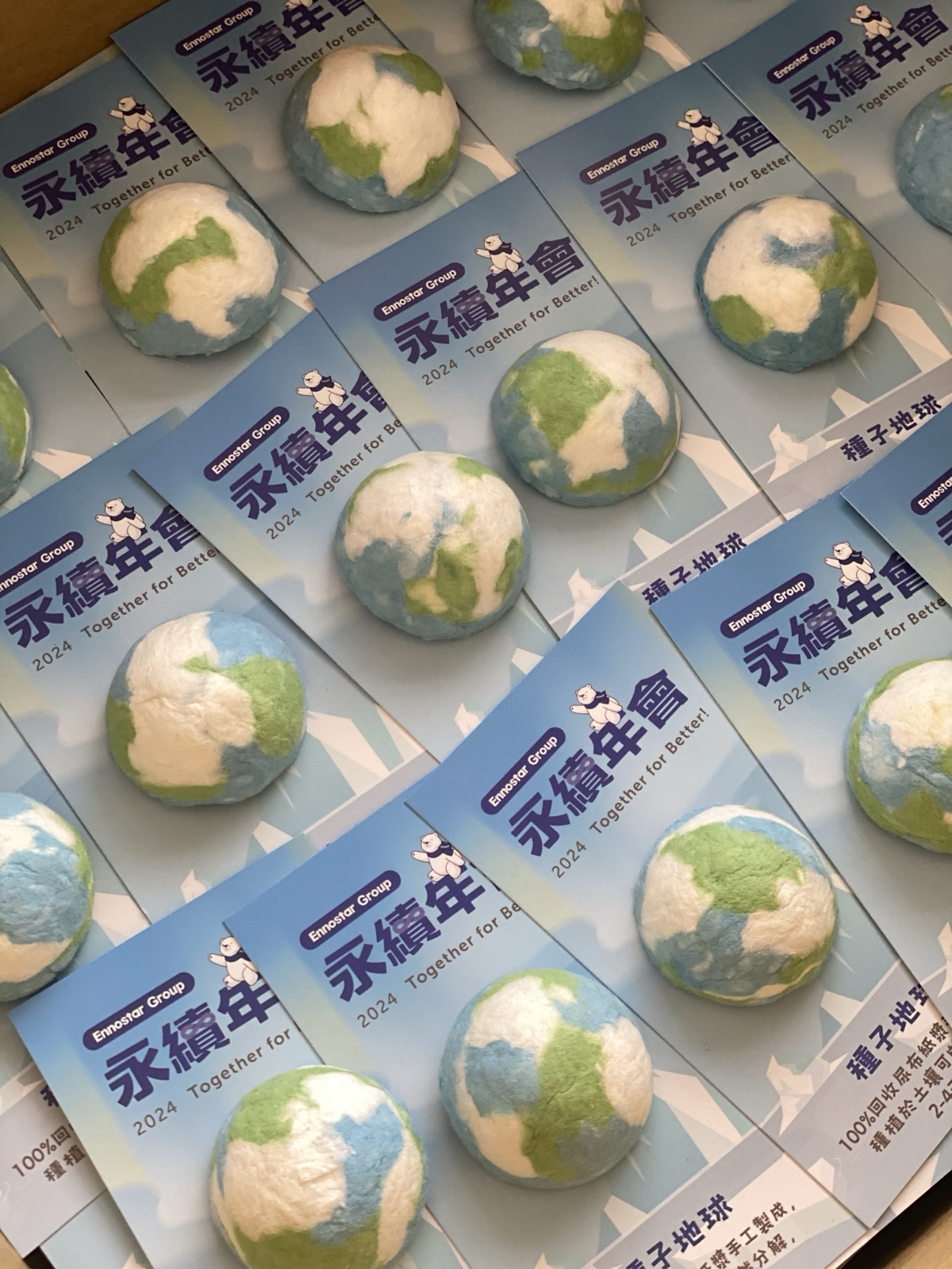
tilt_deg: -69.2
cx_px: 476
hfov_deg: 28.0
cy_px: 634
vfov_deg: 36.8
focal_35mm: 52
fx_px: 1907
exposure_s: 1/122
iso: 100
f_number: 2
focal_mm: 6
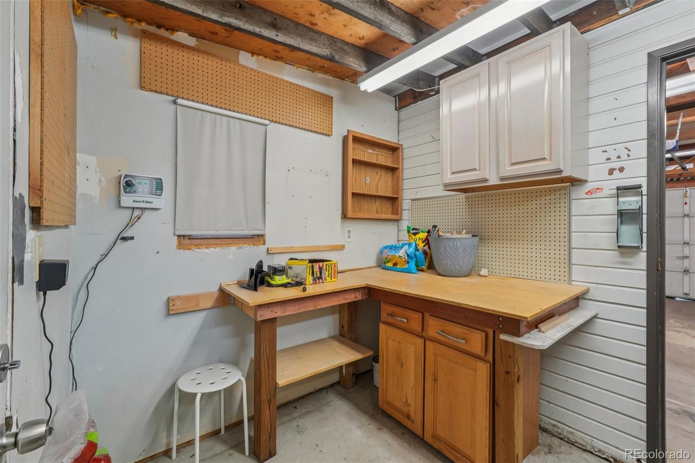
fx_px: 290
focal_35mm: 15
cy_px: 232
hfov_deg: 100.4
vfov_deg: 77.3
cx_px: 348
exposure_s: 1/6
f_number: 8
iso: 800
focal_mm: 10
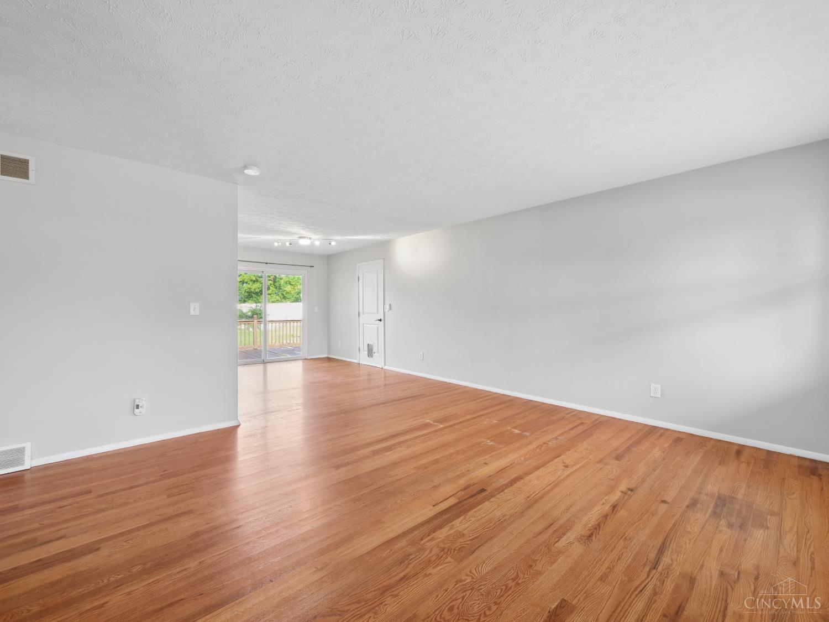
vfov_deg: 85.7
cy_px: 311
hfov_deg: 102.1
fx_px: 335
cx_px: 414
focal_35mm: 14
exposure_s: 1/20
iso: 640
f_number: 7.1
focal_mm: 7
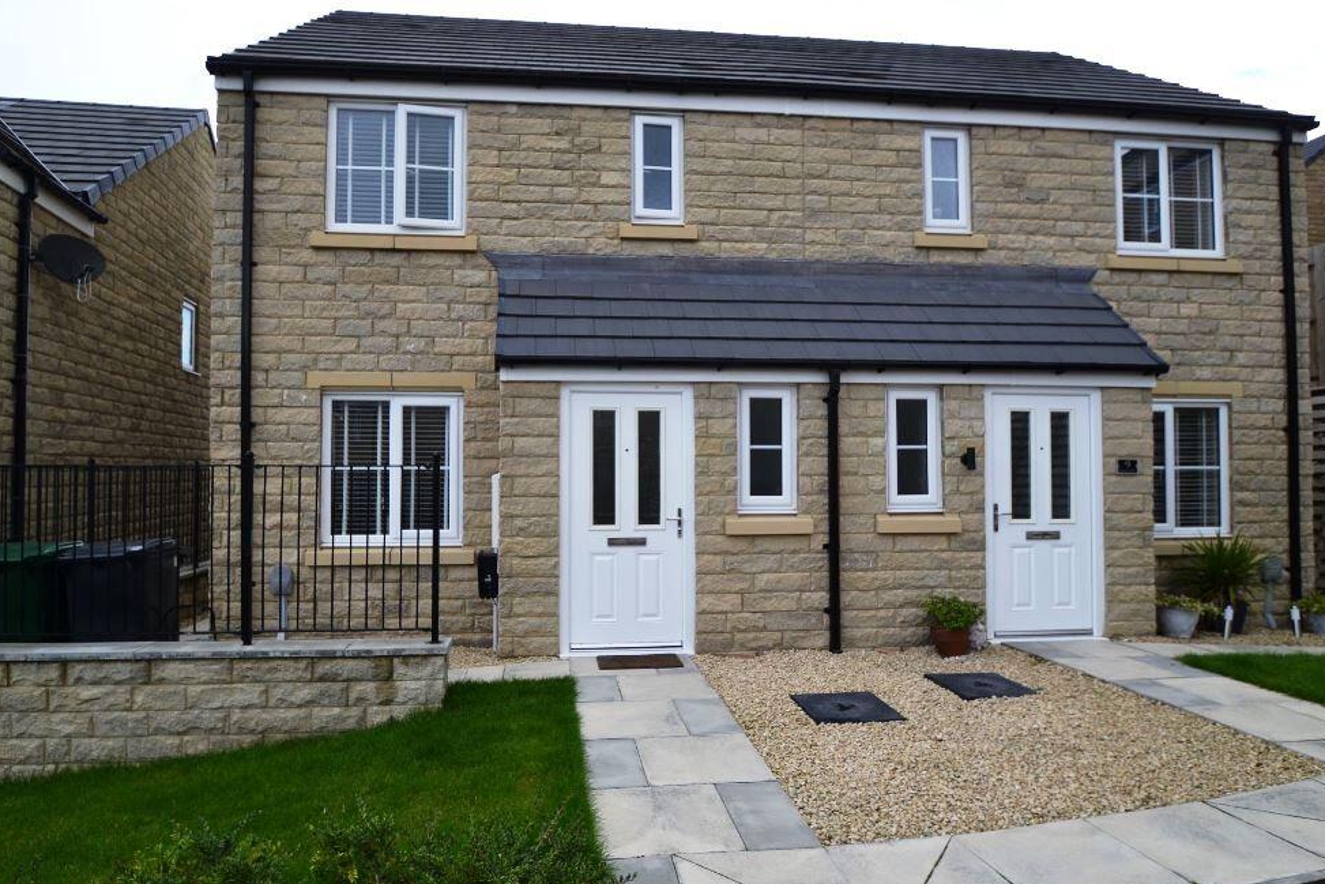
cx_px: 635
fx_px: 756
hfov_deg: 82.4
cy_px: 443
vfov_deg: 60.6
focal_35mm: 21
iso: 100
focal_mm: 13
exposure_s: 1/125
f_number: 5.6
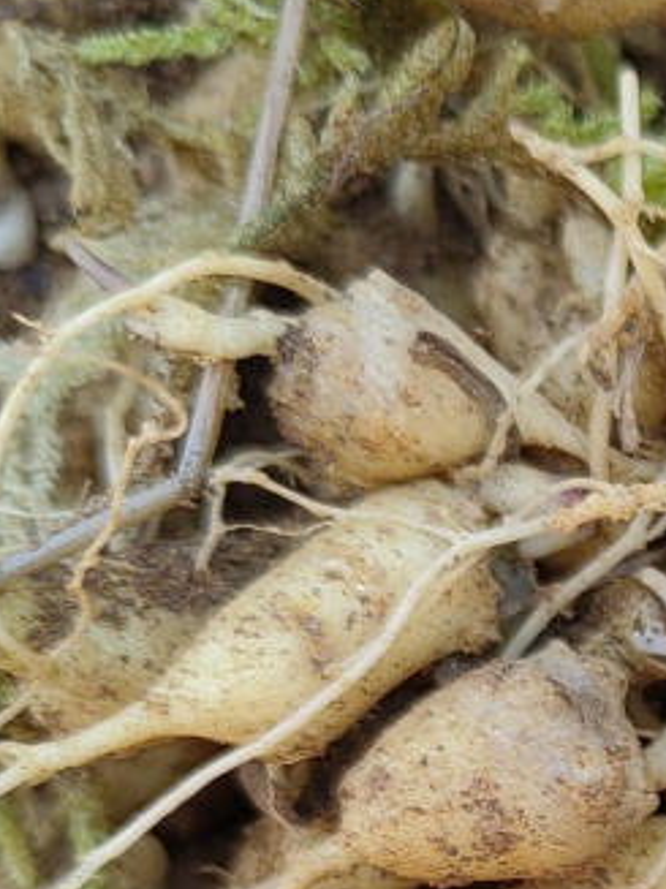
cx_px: 995
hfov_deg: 15.5
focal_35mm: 88
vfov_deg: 21.2
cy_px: 956
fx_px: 2259
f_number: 1.9
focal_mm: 5.52
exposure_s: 1/110
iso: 50
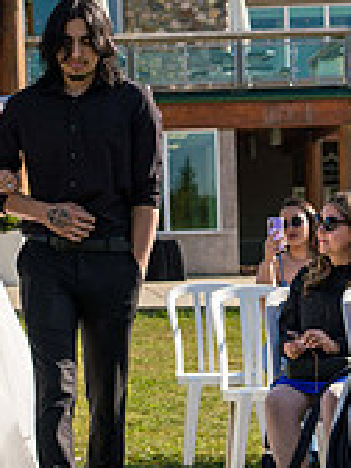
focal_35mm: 116
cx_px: -64
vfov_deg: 16.9
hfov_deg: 12.5
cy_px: 311
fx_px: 1568
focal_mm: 35
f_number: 4
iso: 250
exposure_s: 1/1250
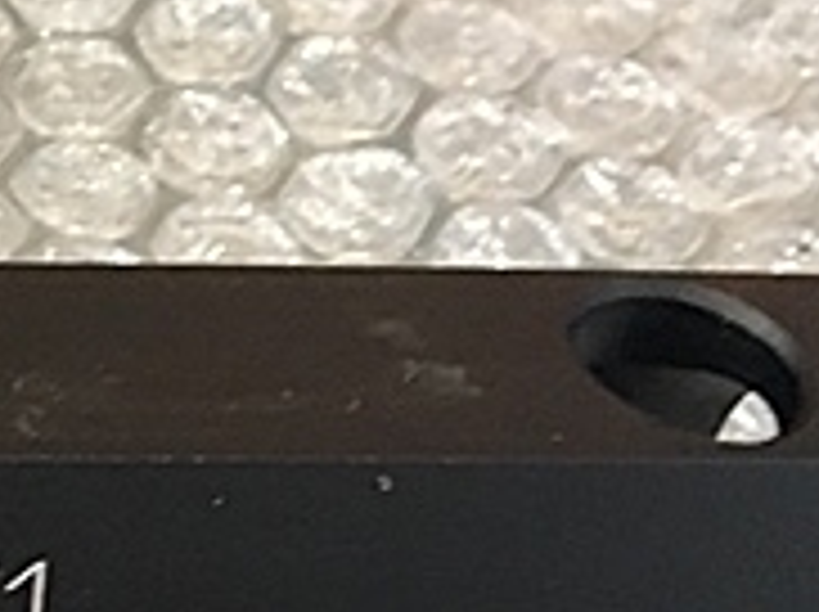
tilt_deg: -52.1
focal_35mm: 102
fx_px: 2410
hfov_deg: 17.1
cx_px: -477
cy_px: 693
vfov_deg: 14.1
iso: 200
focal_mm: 4.15
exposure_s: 1/30
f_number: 2.2
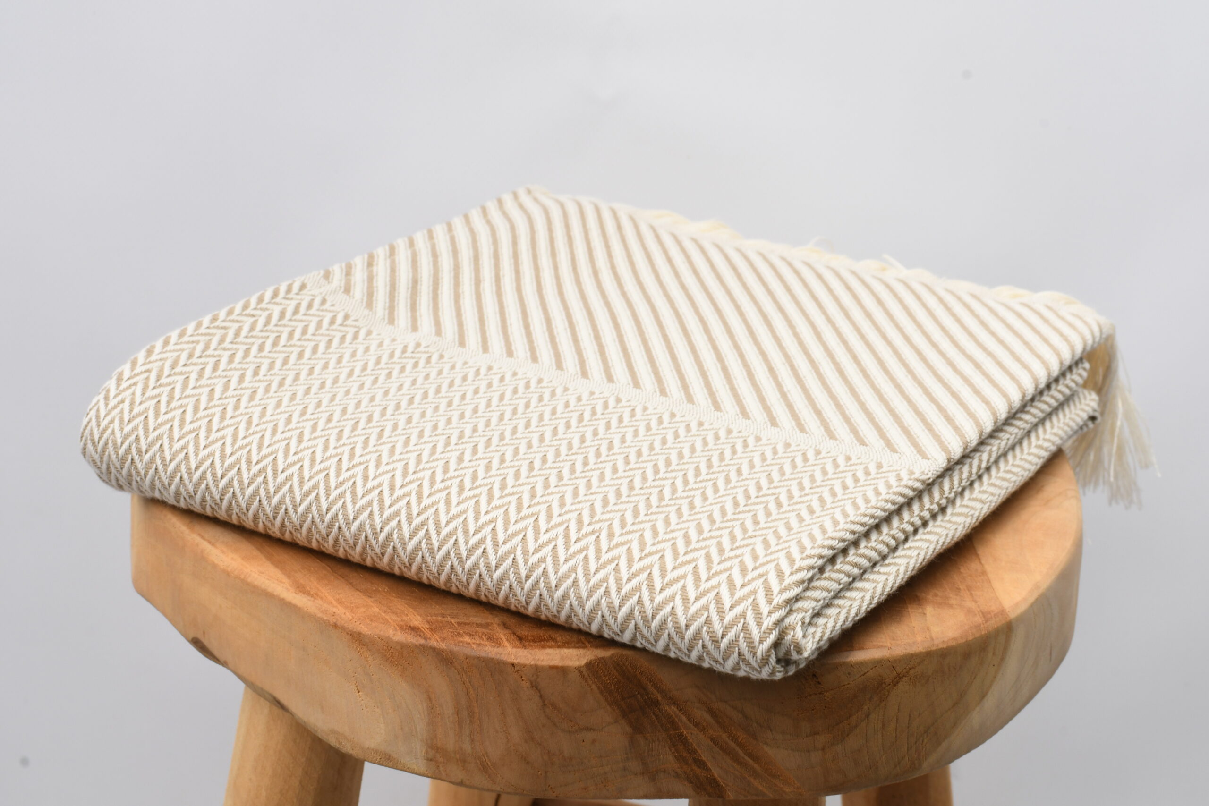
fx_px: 1763
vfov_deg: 25.8
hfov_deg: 37.8
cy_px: 403
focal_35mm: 52
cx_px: 604
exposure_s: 1/30
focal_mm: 35
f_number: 11
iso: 400
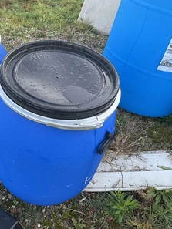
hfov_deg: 35.1
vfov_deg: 47.8
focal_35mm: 39
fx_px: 258
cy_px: 114
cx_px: 24
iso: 64
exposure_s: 1/122
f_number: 1.8
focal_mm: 3
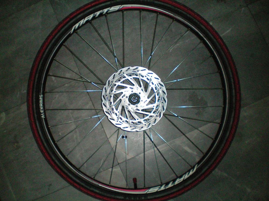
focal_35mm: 38
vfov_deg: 37.7
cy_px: 100
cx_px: 134
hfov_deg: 49.0
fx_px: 295
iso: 400
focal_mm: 6.3
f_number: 3.1
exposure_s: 1/60
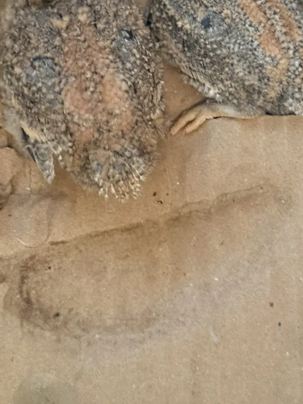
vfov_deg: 25.0
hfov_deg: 19.1
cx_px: 212
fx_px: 899
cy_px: 88
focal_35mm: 77
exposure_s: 1/40
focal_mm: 6.76
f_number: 1.78
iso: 500
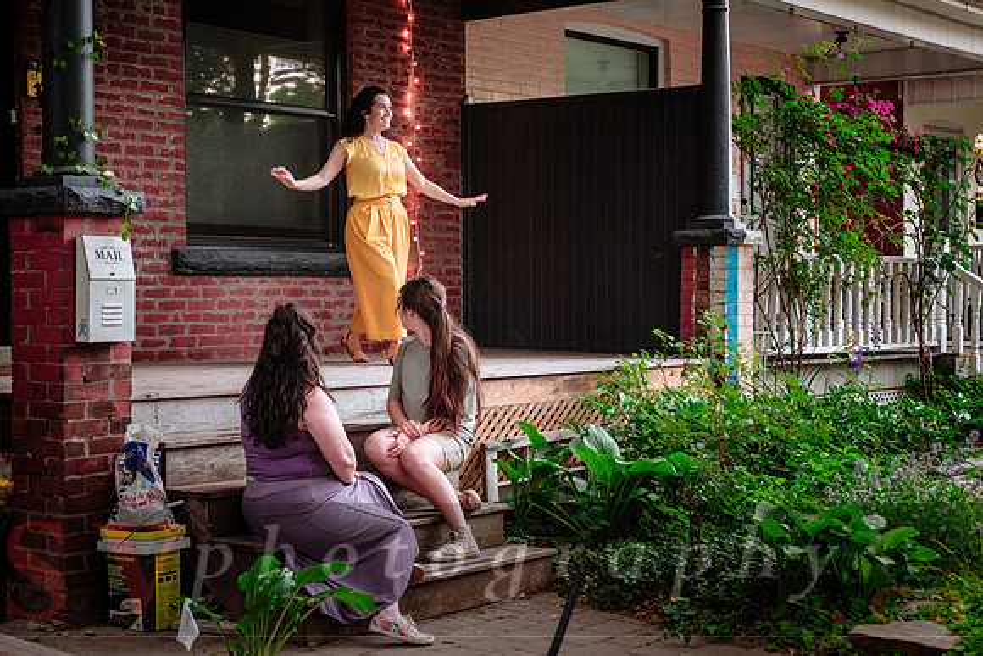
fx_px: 1594
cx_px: 468
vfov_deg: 23.3
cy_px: 339
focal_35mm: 58
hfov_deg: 34.3
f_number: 2.8
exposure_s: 1/125
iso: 1600
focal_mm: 36.5
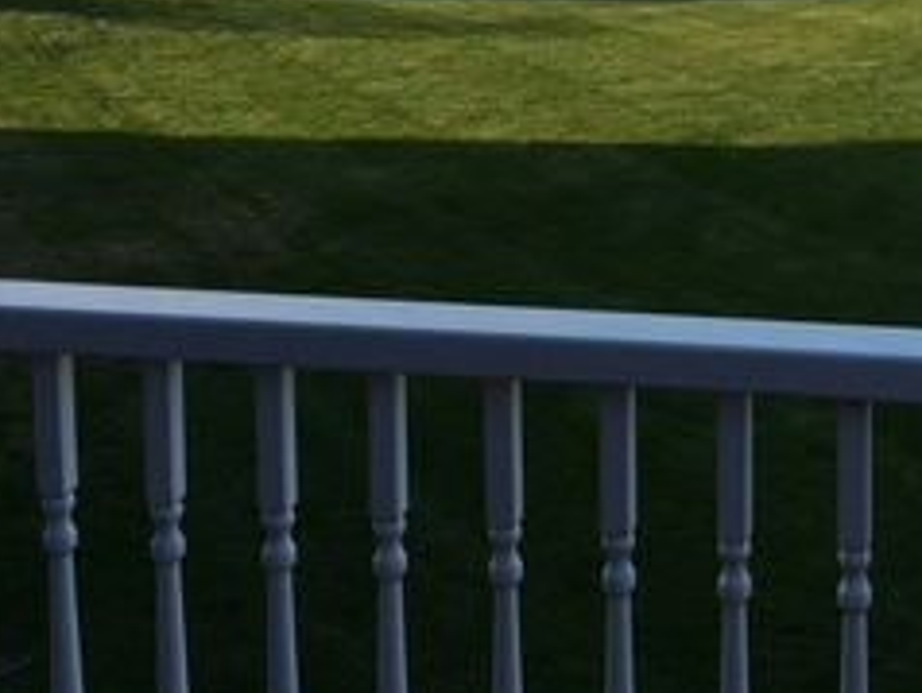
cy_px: -54
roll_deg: +0.1
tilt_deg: -8.0
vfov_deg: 19.4
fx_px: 1946
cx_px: 883
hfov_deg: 25.5
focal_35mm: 73
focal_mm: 4.15
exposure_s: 1/1080
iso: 32
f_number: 2.2
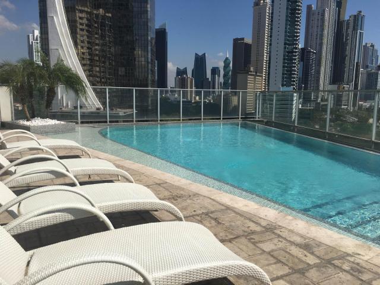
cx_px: 190
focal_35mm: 29
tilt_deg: -8.9
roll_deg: -1.0
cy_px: 142
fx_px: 318
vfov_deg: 48.2
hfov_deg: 61.7
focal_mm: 4.15
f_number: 2.2
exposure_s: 1/4049
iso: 25
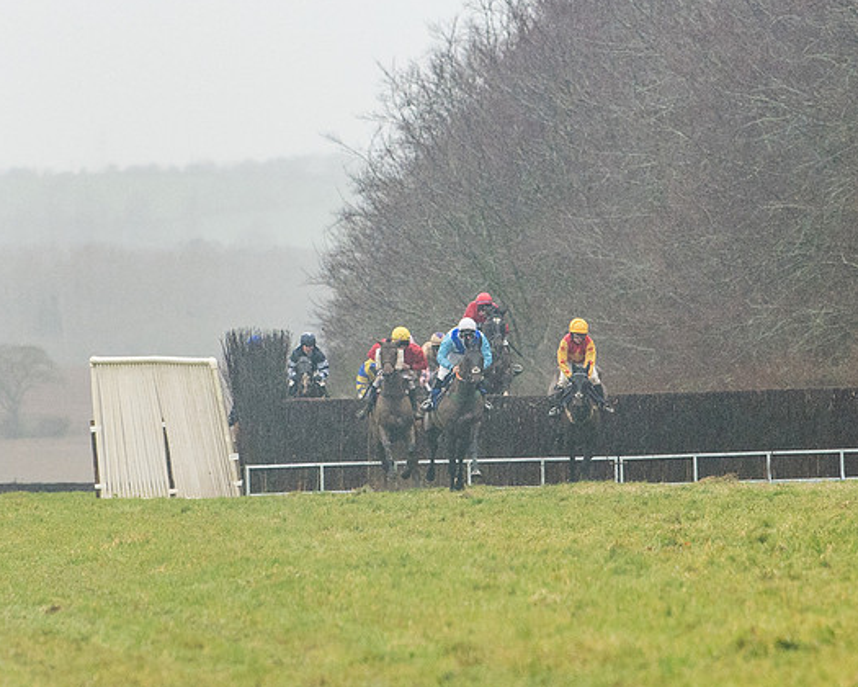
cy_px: 308
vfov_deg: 3.2
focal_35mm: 483
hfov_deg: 4.0
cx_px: 463
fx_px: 12265
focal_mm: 200
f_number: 4.5
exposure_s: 1/1000
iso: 1000
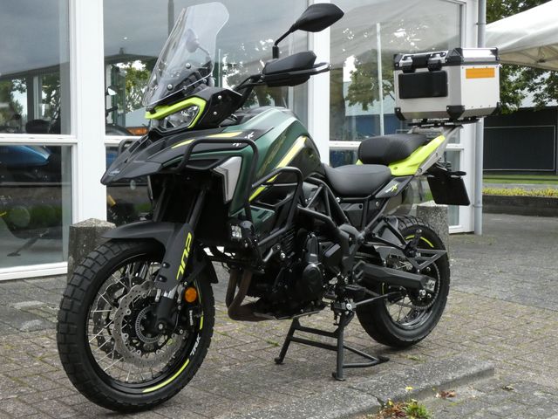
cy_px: 210
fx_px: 806
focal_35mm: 50
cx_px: 279
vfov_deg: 29.1
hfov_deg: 38.2
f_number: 5
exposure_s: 1/1000
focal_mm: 9
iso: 800
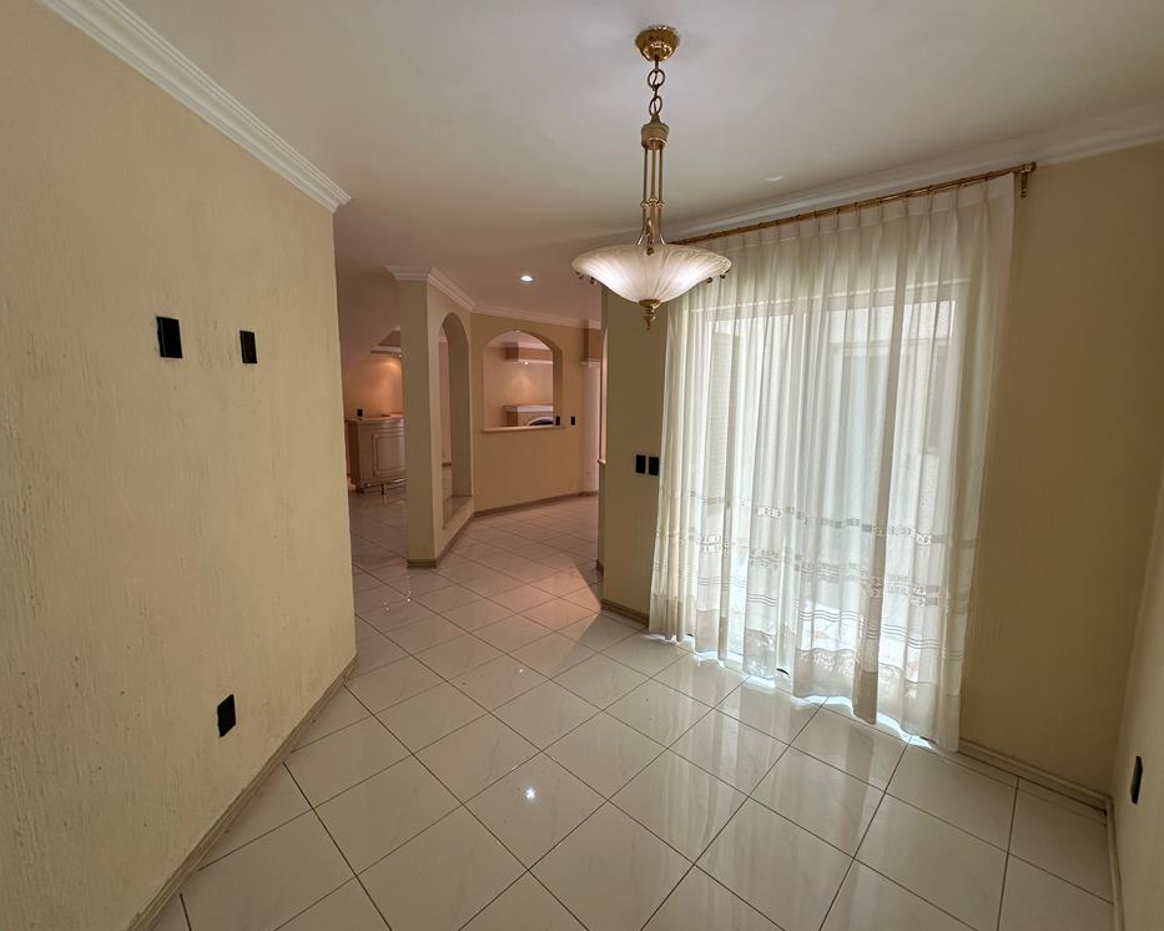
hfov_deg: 96.7
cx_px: 610
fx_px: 517
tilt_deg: -4.7
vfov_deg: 84.0
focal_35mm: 15
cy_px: 457
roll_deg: +0.4
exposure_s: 1/164
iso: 40
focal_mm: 2.22
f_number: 2.2
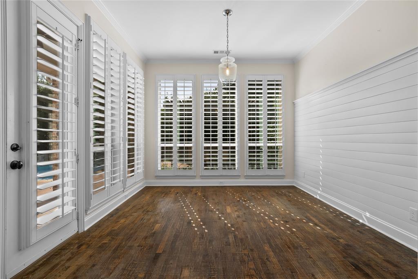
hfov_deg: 96.7
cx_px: 209
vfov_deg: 73.8
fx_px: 186
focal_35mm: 16
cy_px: 140
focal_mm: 16
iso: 640
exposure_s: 1/15
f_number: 8
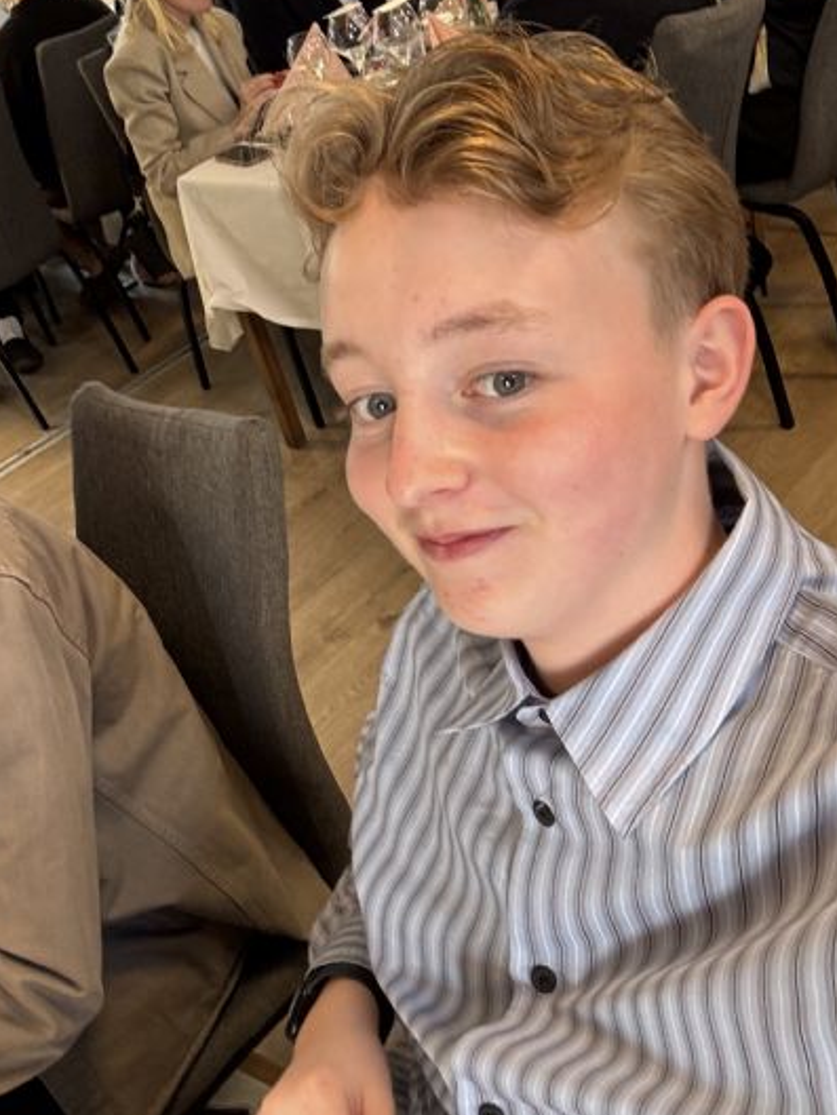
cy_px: 533
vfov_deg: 53.9
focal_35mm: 34
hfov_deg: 41.8
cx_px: 420
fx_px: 1096
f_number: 1.9
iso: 100
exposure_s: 1/50
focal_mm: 2.69
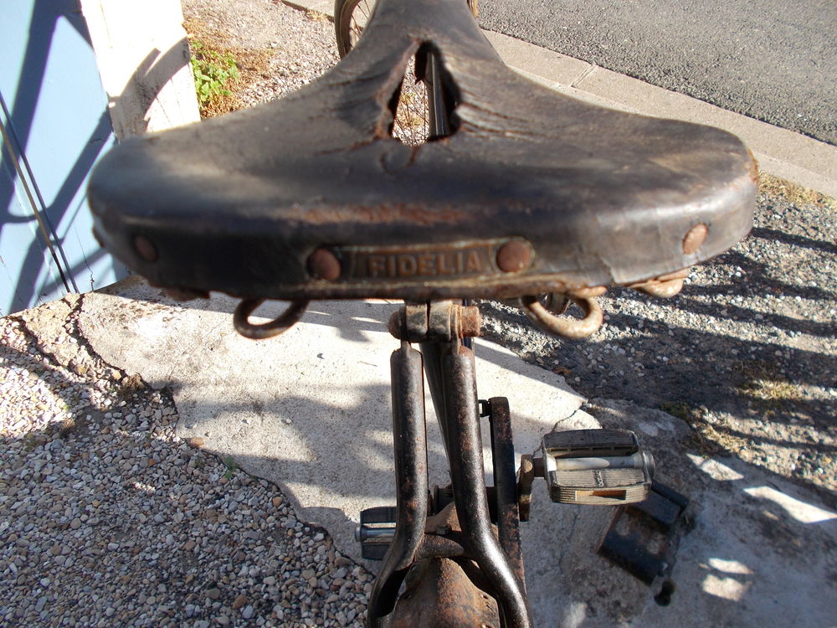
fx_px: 629
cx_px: 418
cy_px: 314
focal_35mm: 26
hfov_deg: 67.3
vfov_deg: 53.1
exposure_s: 1/320
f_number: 3.2
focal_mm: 4.6
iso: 80
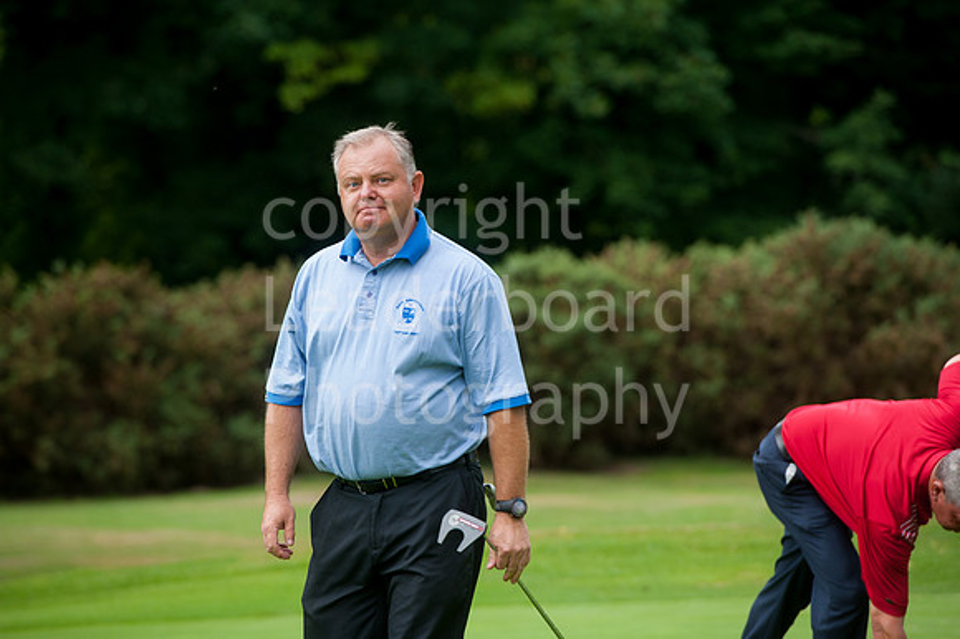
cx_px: 480
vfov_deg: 7.0
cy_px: 320
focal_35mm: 195
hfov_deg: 10.6
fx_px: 5197
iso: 400
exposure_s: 1/1000
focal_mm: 195
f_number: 5
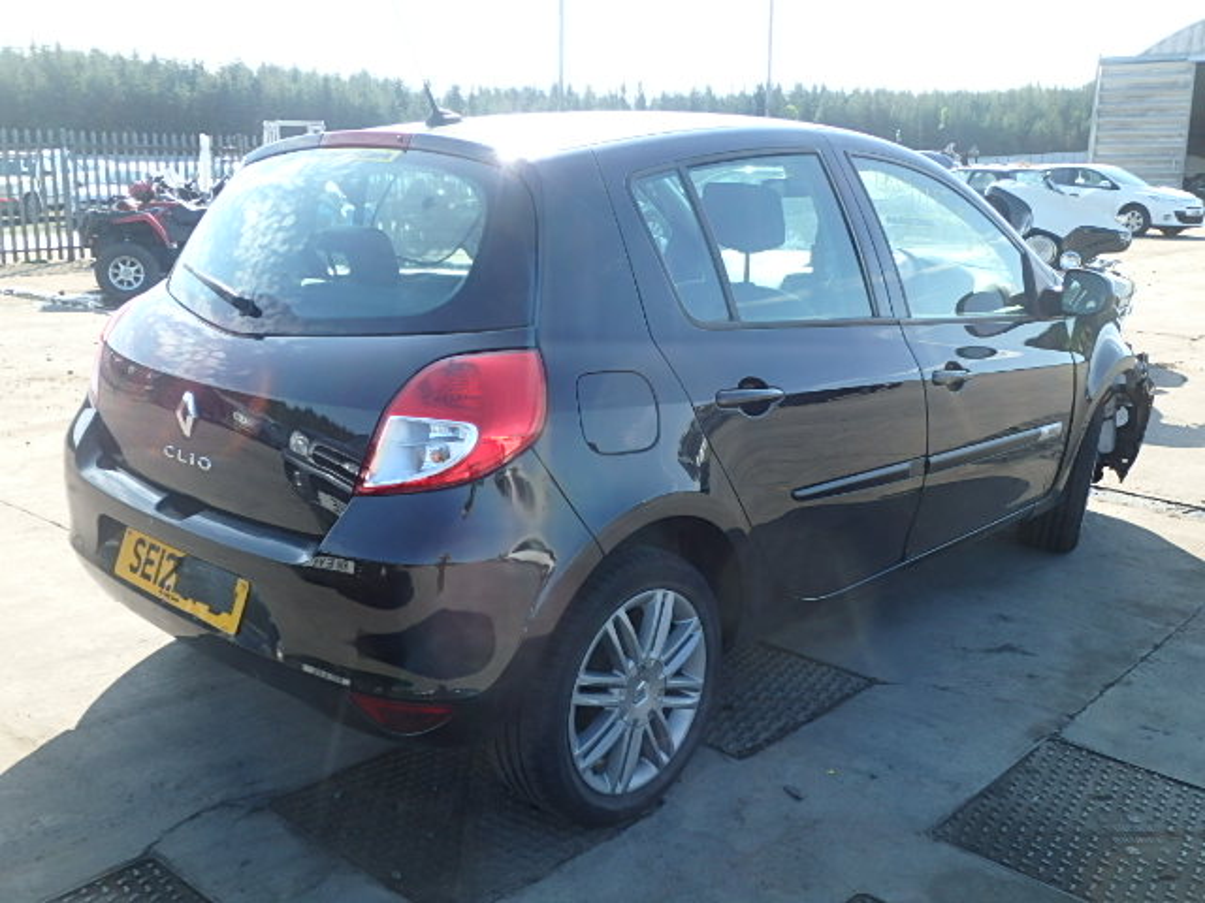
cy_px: 452
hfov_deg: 54.0
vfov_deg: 41.8
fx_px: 1184
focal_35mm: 34
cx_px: 602
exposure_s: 1/160
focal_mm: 6
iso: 125
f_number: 4.9
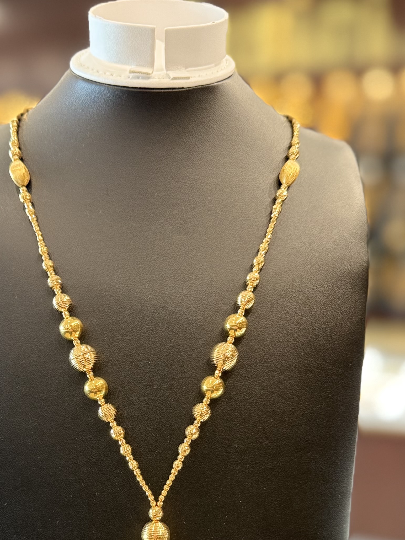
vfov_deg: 38.8
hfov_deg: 30.7
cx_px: 149
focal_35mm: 47
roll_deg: -1.8
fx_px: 733
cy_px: 436
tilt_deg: -13.6
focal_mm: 6.76
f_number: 1.78
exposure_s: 1/60
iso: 250
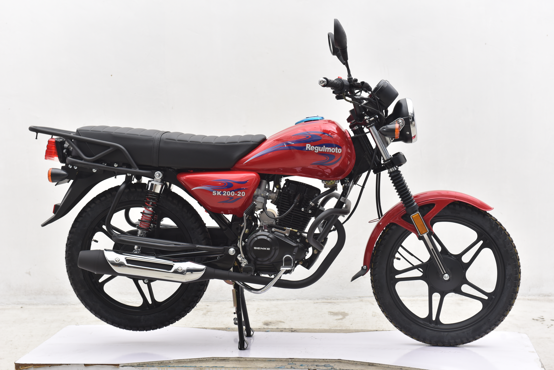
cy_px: 185
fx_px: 1078
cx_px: 277
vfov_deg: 19.5
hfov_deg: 28.8
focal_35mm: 70
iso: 400
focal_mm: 70
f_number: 5.6
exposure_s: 1/125
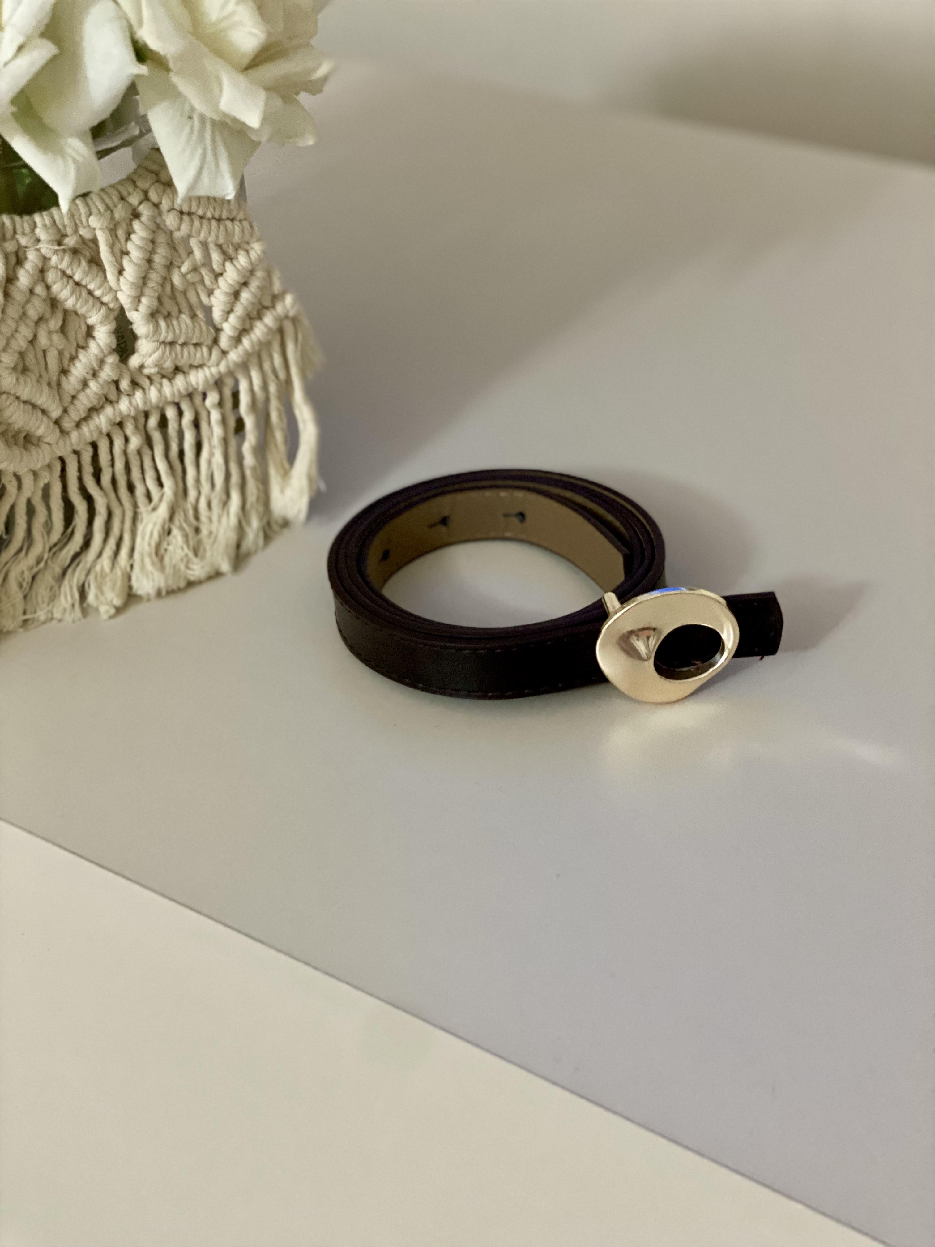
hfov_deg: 28.0
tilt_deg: -36.0
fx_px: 1873
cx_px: 468
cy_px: 624
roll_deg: +3.8
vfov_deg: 36.8
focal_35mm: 52
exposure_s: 1/25
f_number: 2
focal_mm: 6
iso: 400
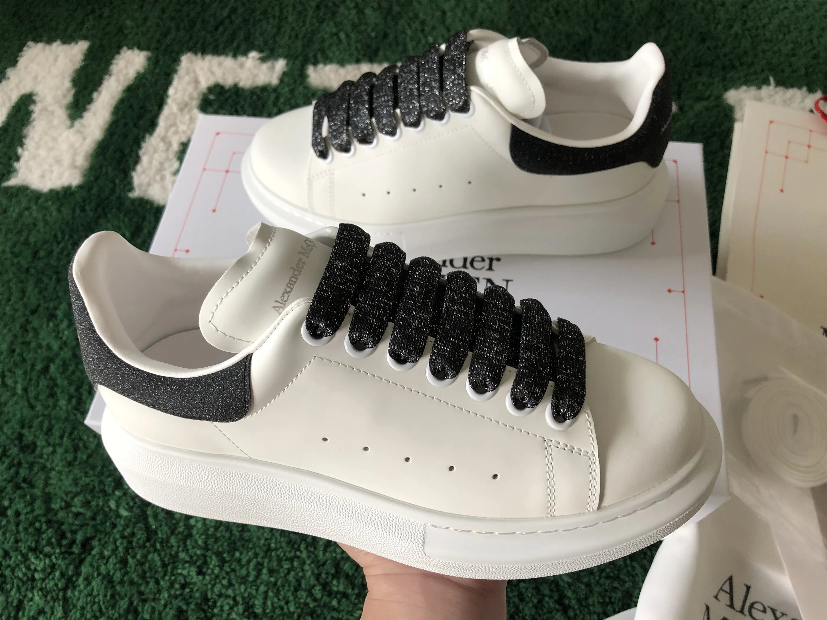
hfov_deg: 63.4
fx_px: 669
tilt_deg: -60.5
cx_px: 414
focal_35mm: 28
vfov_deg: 49.7
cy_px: 310
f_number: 1.8
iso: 32
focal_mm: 4
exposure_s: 1/24
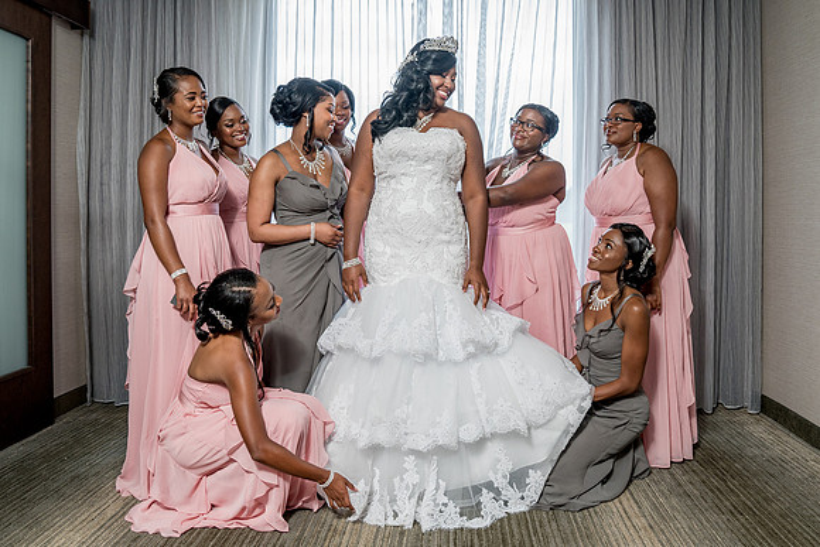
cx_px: 441
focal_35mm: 30
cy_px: 224
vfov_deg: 42.9
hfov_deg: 61.1
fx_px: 693
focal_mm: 25
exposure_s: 1/200
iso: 640
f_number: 4
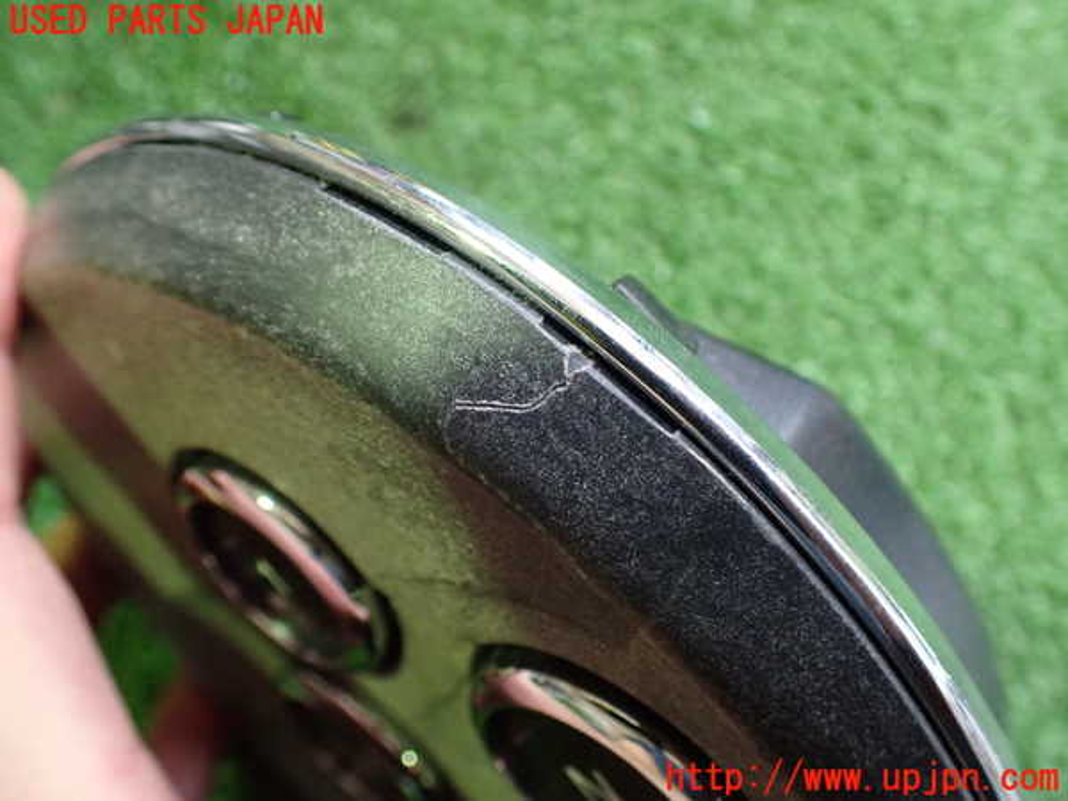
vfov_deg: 46.8
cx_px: 534
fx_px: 926
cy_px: 400
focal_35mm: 30
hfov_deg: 60.0
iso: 800
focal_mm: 5.4
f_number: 2.3
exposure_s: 1/60
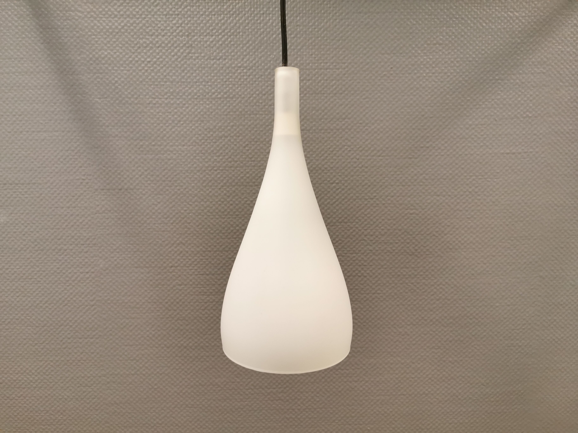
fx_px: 451
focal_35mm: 27
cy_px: 216
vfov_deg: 51.4
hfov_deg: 65.3
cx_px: 289
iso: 125
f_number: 1.6
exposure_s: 1/50
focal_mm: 5.56
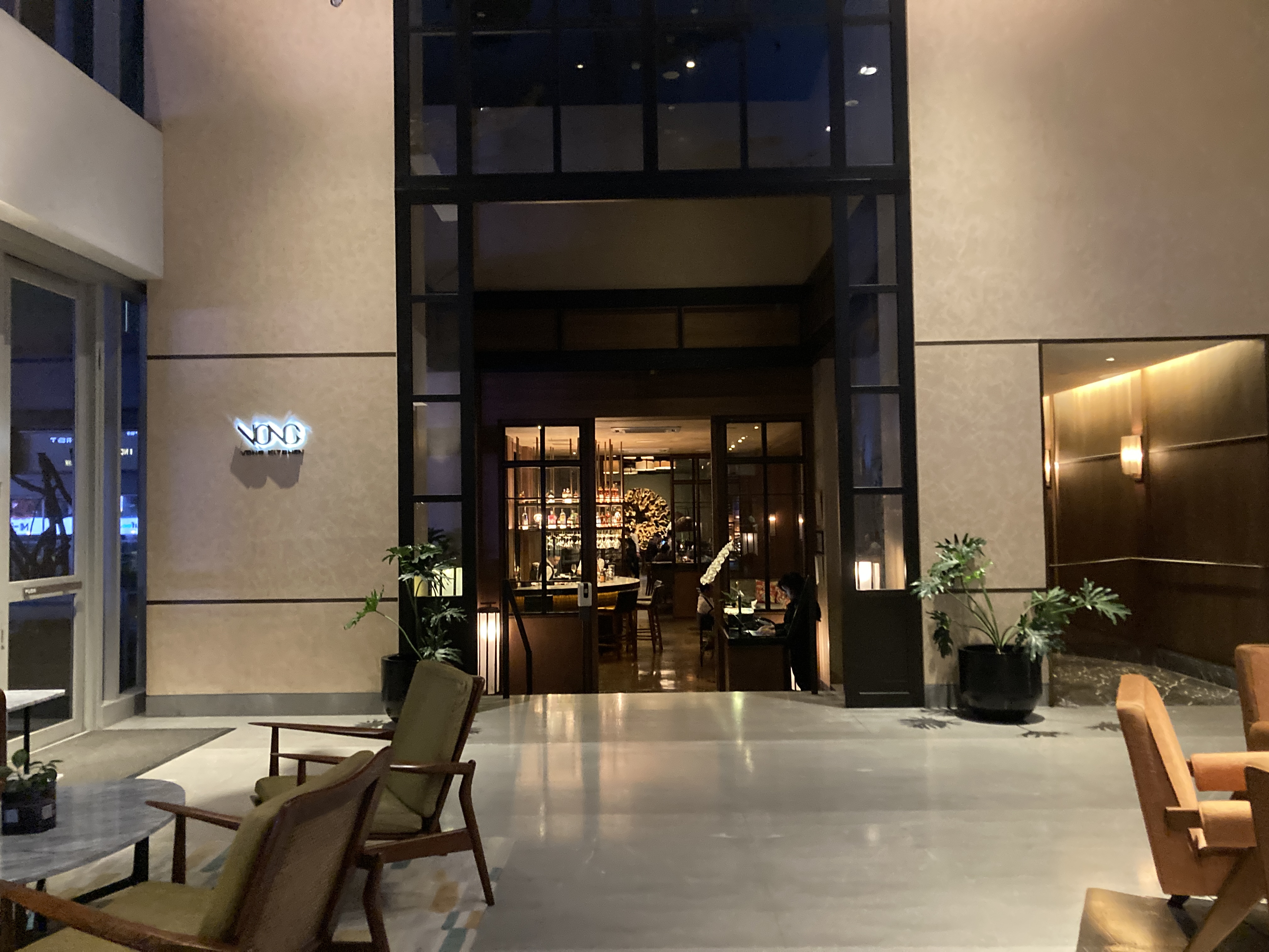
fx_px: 1026
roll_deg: -0.7
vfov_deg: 49.7
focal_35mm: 28
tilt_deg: +3.1
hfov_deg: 63.4
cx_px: 634
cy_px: 476
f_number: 1.8
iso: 640
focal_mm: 3.99
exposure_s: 1/27
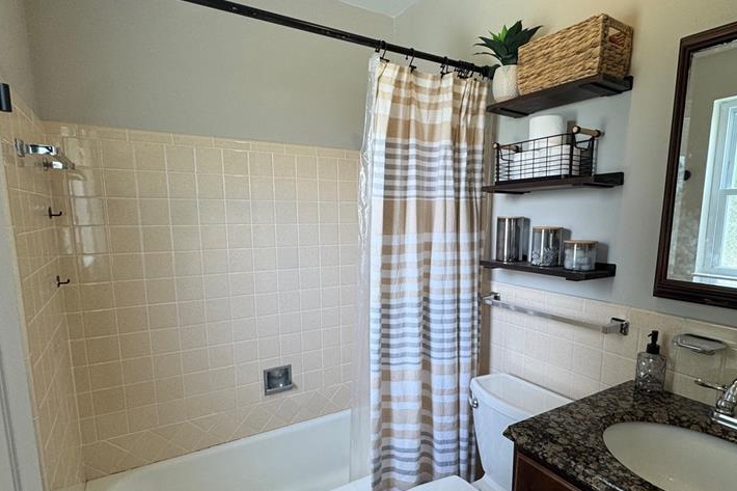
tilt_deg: -10.0
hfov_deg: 80.9
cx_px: 408
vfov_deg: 59.2
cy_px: 282
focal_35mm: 21
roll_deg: -0.1
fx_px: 430
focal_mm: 2.22
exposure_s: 1/120
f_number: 2.2
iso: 125
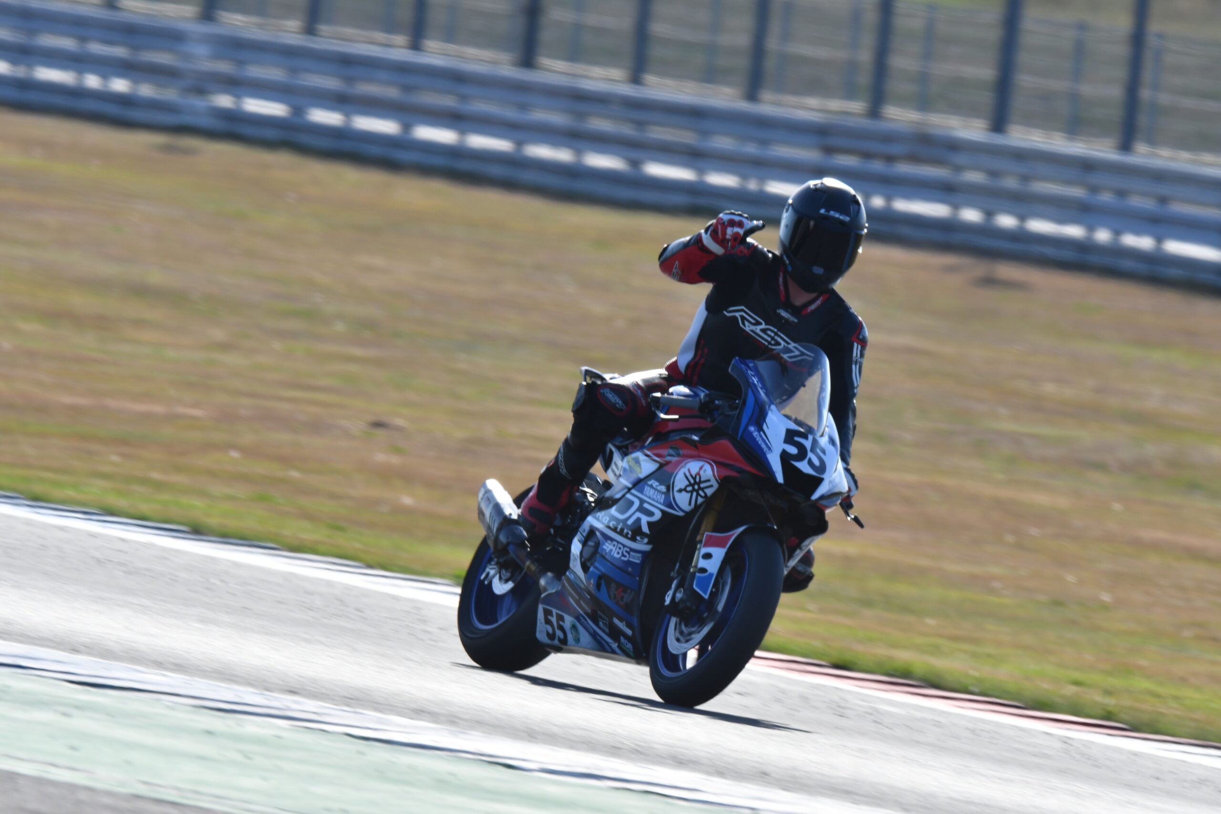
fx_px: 25437
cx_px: 610
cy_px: 407
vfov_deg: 1.8
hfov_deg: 2.7
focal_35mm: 750
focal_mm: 500
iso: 250
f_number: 11
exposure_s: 1/500
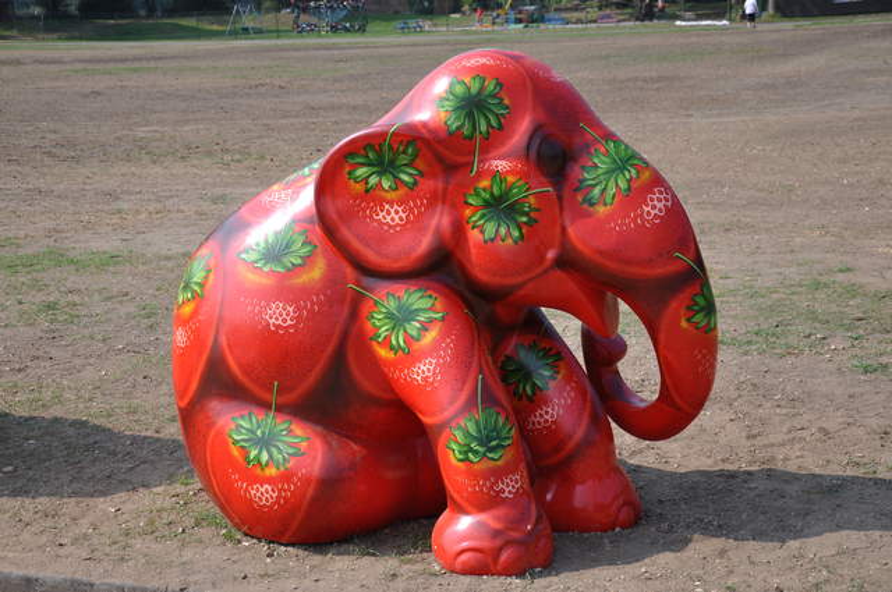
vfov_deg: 21.5
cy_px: 296
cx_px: 446
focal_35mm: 63
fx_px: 1559
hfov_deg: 31.9
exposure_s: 1/500
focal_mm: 42
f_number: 5
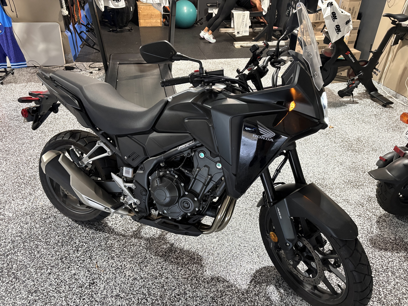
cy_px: 153
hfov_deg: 67.3
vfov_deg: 53.1
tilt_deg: -33.2
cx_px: 204
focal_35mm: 26
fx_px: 306
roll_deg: -1.7
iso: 500
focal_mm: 5.96
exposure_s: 1/60
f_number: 1.6
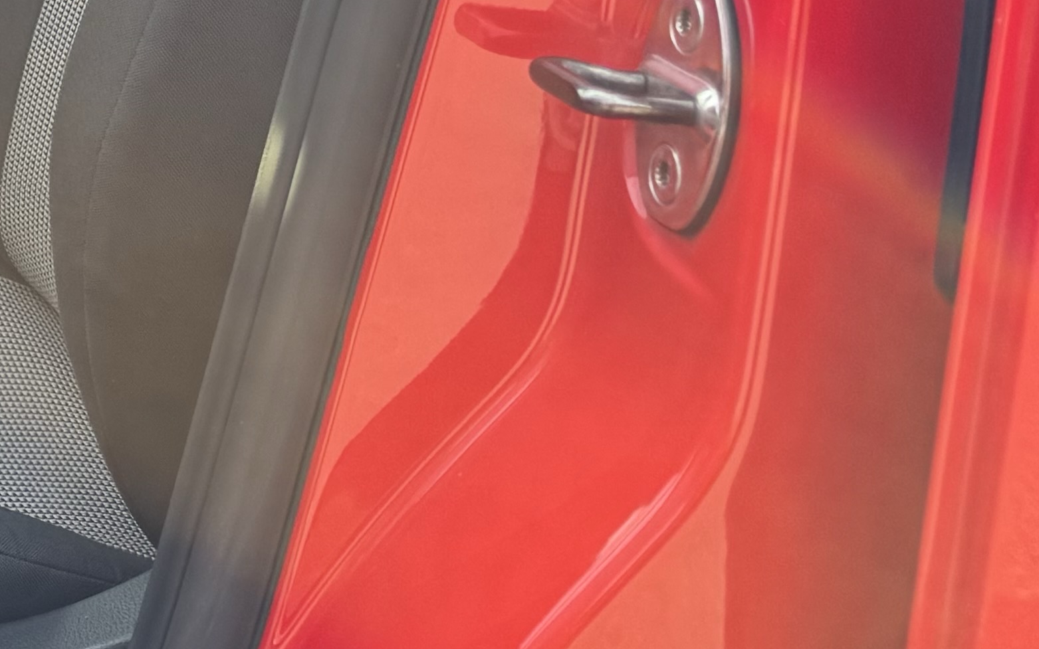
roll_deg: +1.1
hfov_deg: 17.9
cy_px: -367
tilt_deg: -5.1
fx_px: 2633
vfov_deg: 13.2
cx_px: -824
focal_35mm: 93
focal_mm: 6.76
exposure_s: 1/276
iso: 64
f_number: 1.78
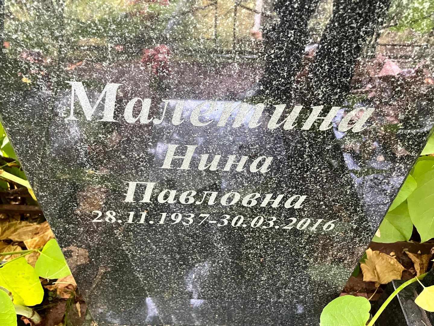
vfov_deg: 53.1
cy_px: 163
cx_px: 217
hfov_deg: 67.3
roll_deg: -0.9
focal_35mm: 26
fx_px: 326
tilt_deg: -41.4
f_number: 1.6
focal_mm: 4.2
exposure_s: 1/48
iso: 500
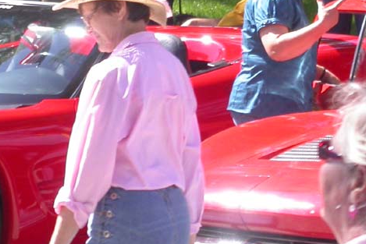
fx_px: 3437
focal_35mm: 338
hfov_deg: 6.1
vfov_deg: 4.1
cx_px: 204
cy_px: -48
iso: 100
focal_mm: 30.9
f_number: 5
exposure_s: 1/157
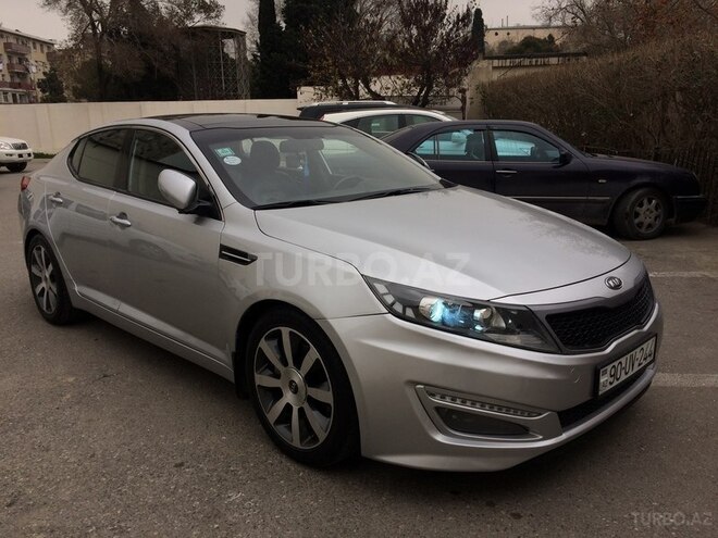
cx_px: 359
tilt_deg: -16.3
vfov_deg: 48.2
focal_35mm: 29
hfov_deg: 61.7
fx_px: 602
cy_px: 269
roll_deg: +1.2
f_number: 2.2
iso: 32
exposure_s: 1/230
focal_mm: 4.15
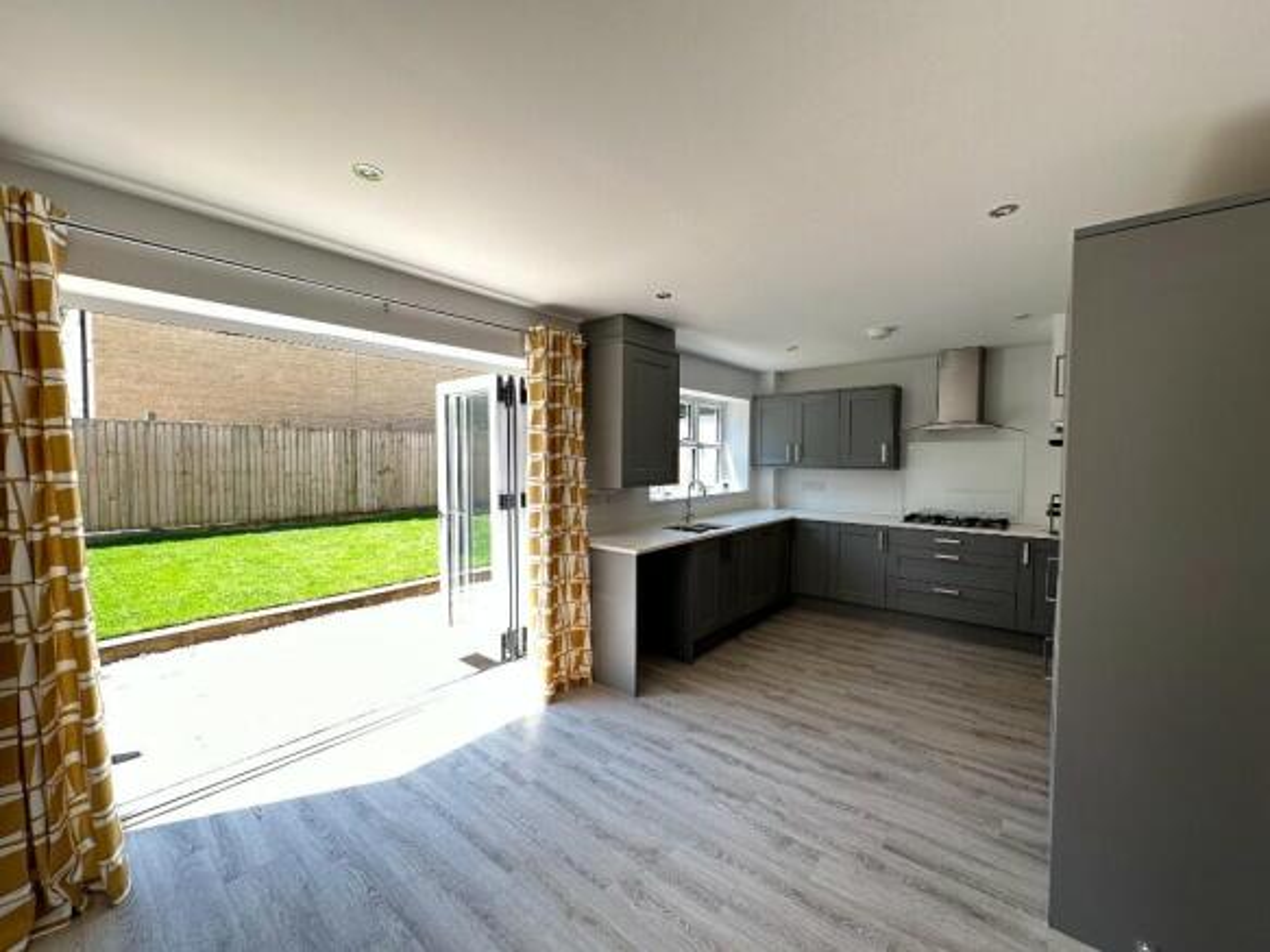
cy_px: 476
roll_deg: -0.3
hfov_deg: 102.1
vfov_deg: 85.7
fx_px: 514
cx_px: 635
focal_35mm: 14
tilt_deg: -3.3
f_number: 2.2
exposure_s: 1/99
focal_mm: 2.22
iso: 64
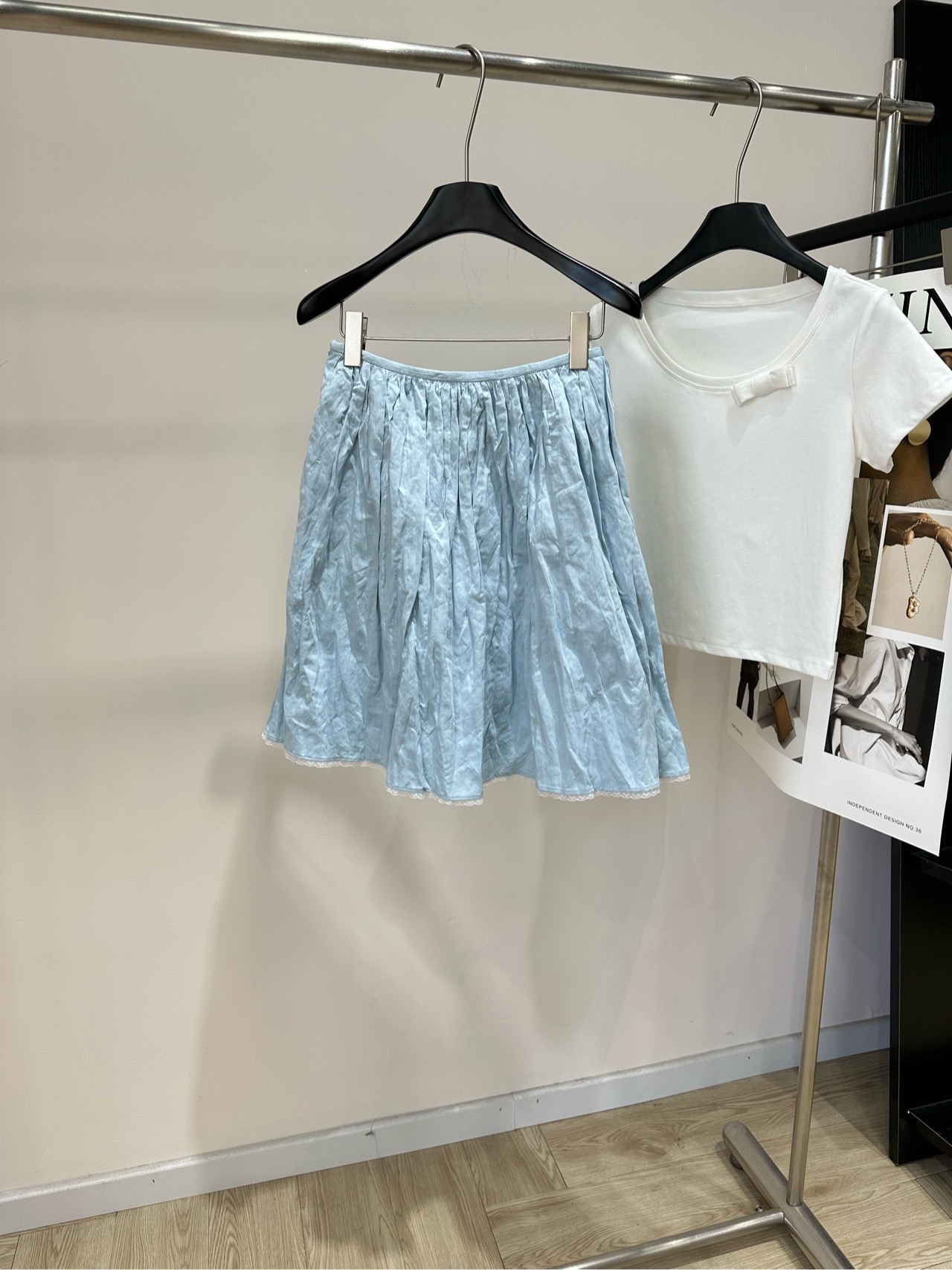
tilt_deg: -13.4
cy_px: 635
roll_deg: -0.6
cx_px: 476
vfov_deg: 71.6
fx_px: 880
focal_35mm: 24
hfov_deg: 56.8
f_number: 1.78
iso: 80
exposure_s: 1/218
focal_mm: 6.86
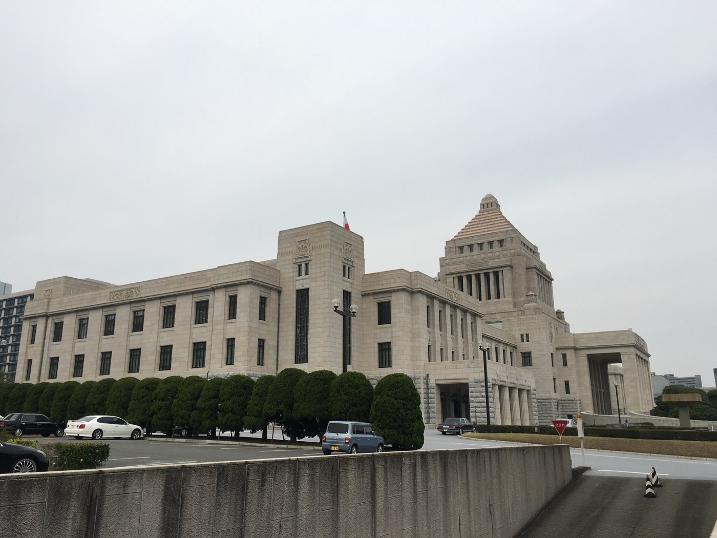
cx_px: 358
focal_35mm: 29
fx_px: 601
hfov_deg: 61.7
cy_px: 269
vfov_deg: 48.2
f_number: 2.2
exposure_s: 1/2404
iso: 25
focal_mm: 4.15
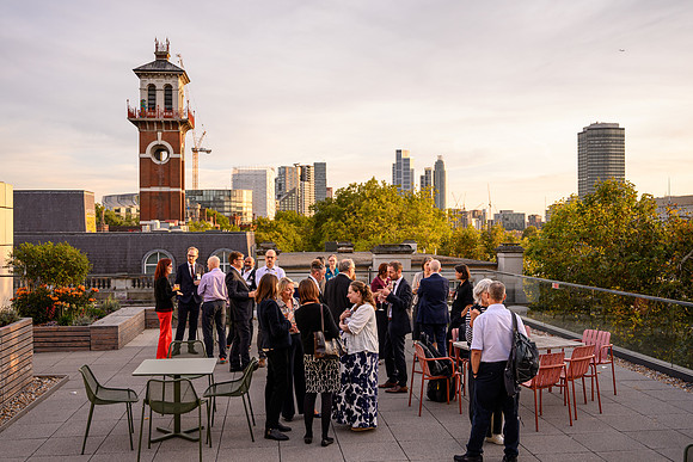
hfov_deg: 54.3
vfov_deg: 37.8
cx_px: 346
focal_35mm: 35
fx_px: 675
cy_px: 231
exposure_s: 1/200
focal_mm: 35
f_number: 4
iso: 250
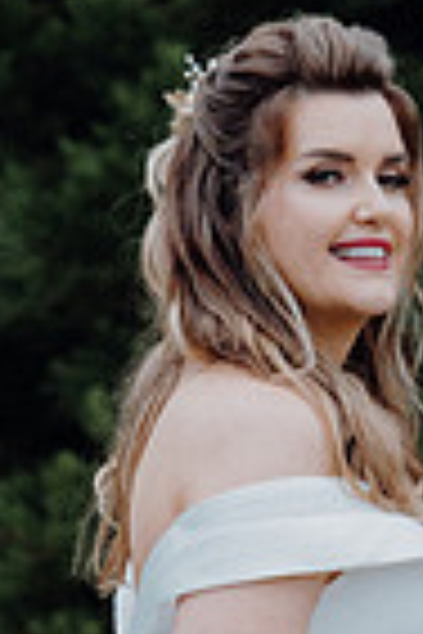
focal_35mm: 223
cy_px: 733
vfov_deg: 9.1
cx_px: 302
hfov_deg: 6.2
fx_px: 3930
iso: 4000
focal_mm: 70
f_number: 3.5
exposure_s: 1/200
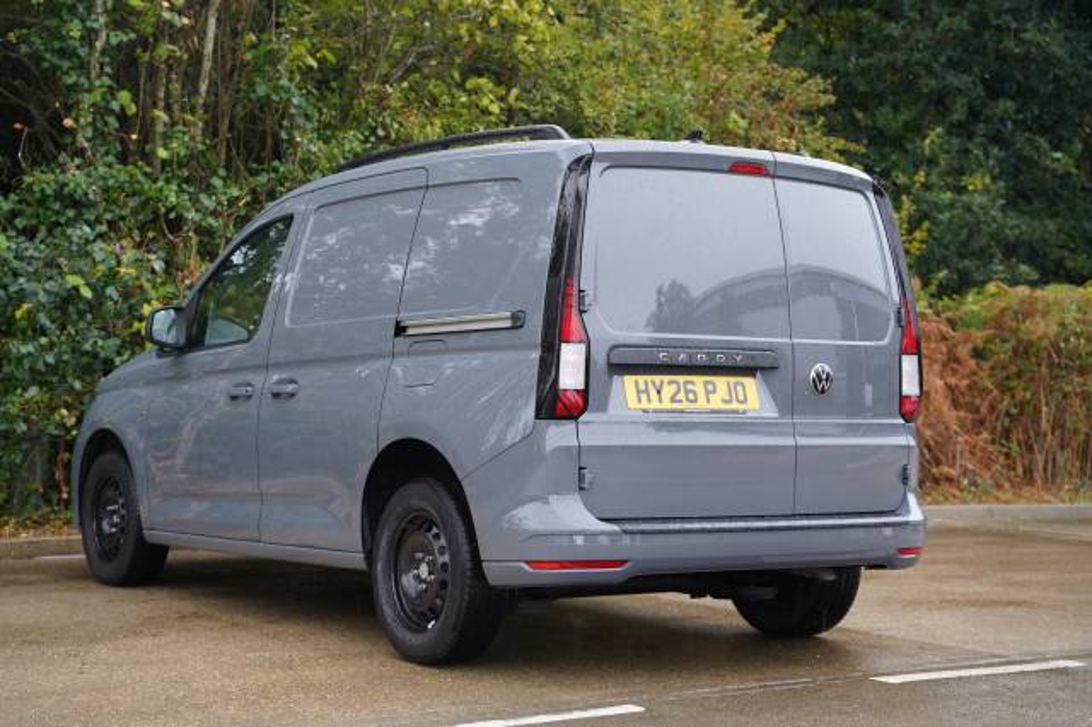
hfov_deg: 33.2
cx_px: 546
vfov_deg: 22.5
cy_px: 364
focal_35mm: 60
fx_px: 1831
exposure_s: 1/160
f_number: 4
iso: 400
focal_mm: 60.4
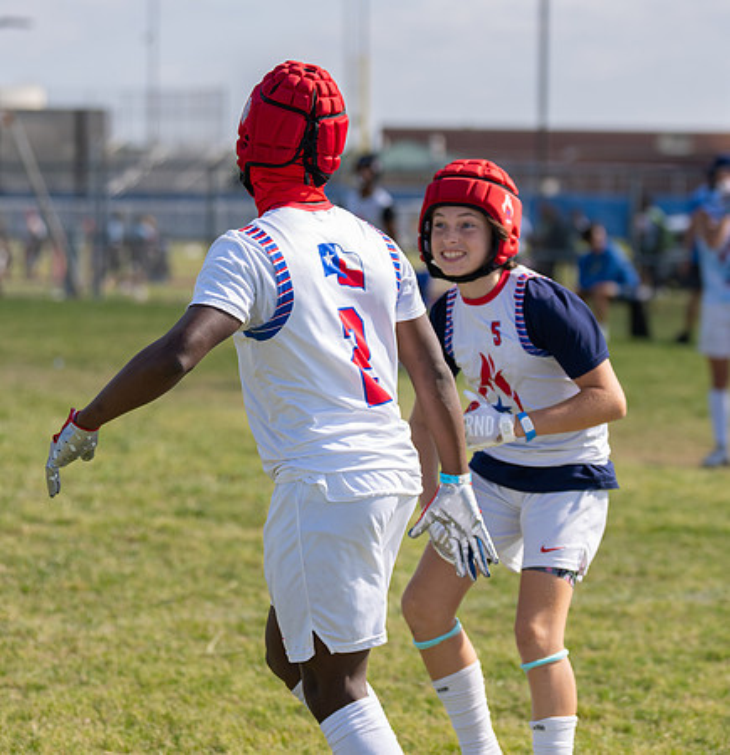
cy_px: 302
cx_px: 324
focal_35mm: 153
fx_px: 3702
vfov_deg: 11.6
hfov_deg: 11.3
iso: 100
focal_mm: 91
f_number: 2.8
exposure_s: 1/1250
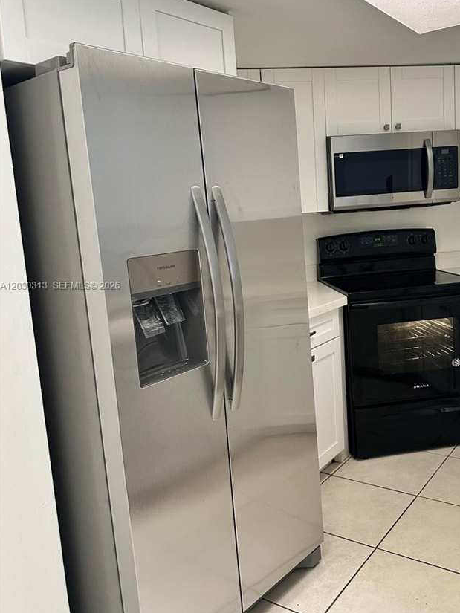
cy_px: 286
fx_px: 549
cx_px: 295
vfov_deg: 58.3
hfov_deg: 45.0
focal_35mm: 31
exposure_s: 1/60
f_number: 1.78
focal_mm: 6.86
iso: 250
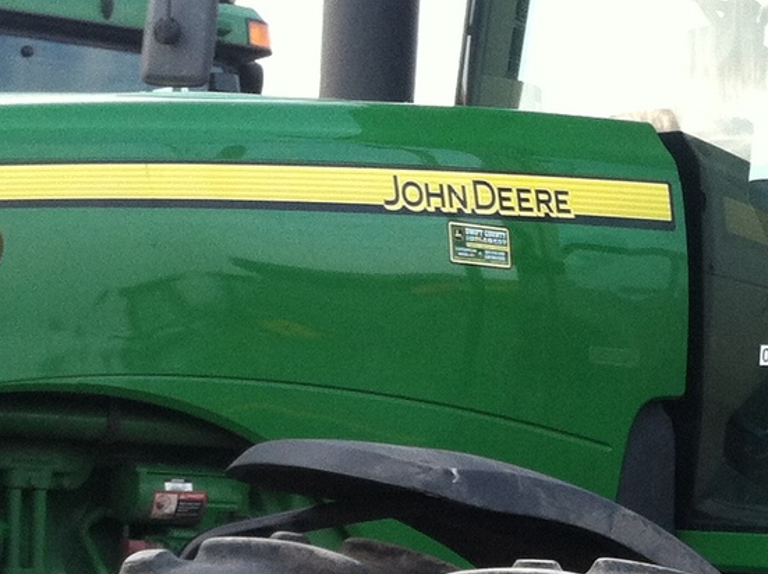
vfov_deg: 11.2
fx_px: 2881
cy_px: 690
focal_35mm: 130
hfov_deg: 15.1
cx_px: 591
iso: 125
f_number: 2.8
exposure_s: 1/120
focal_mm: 3.85
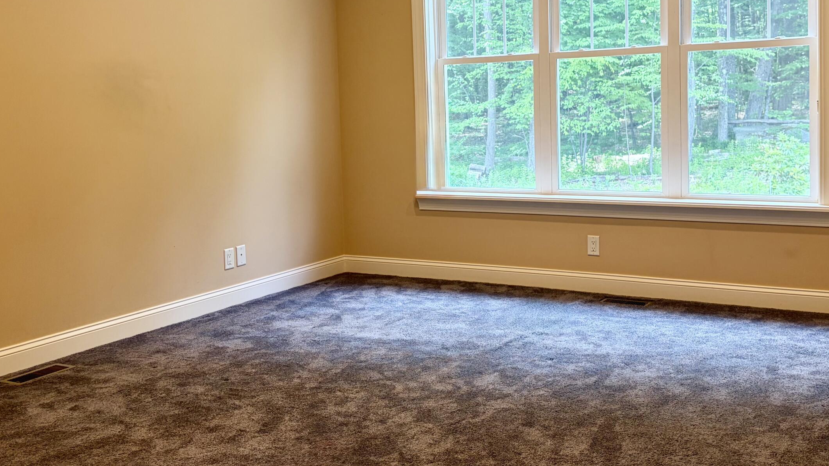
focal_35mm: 40
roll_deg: +2.4
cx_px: 467
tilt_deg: -3.8
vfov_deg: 29.5
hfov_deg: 50.3
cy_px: 159
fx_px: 879
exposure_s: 1/60
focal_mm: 5.96
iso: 64
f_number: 1.6
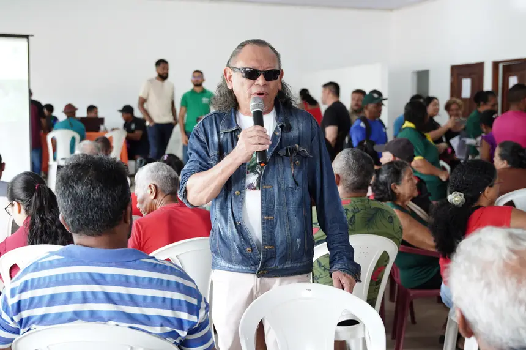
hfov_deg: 38.9
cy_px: 175
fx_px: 745
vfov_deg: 26.4
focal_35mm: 51
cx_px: 263
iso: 1250
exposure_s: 1/200
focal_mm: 34.4
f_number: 2.8
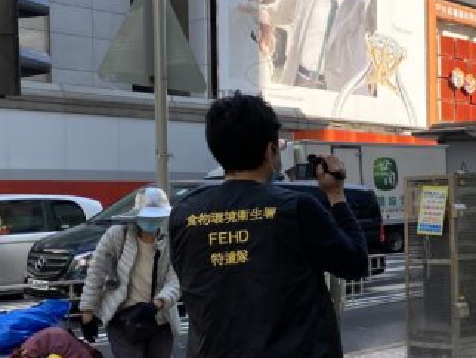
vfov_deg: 23.6
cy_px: 228
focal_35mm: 62
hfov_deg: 28.6
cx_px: 510
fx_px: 853
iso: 32
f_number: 1.8
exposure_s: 1/715
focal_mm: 4.25
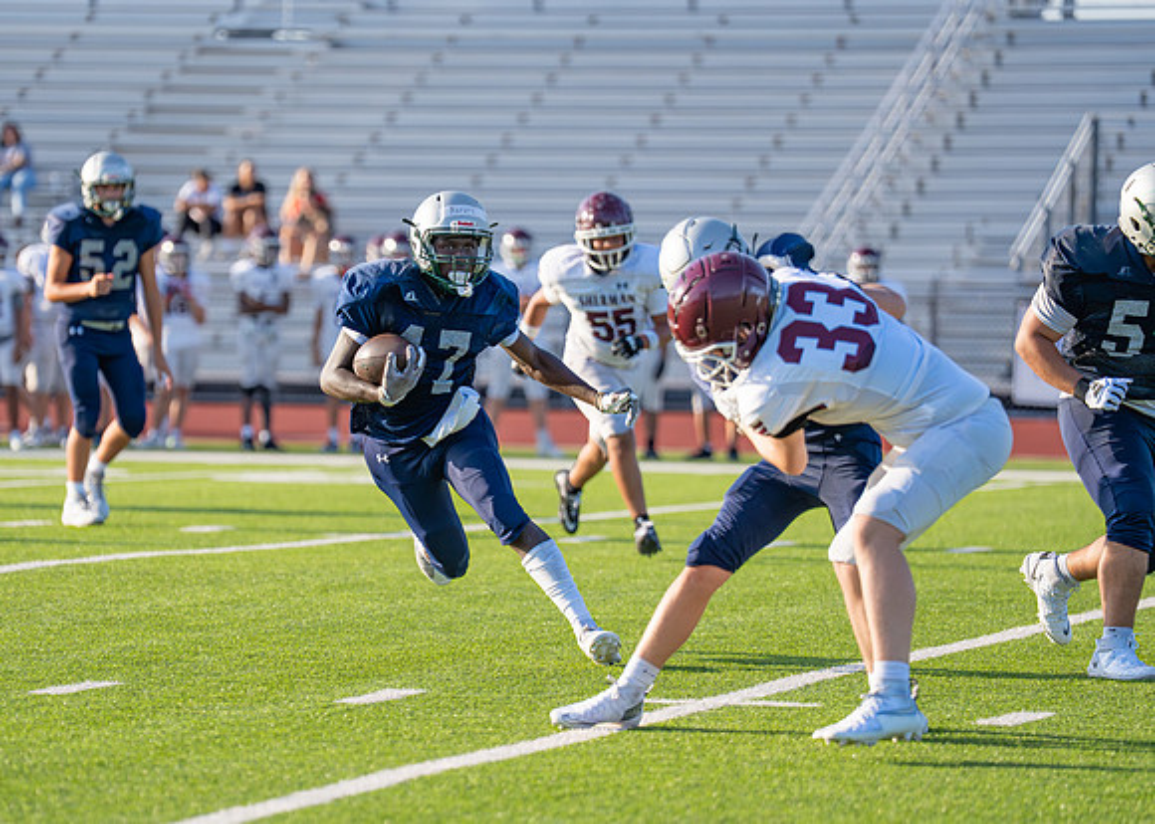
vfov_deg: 6.6
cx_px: 407
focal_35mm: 217
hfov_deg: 9.3
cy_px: 458
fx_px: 7129
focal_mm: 167
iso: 320
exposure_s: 1/5000
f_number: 2.8
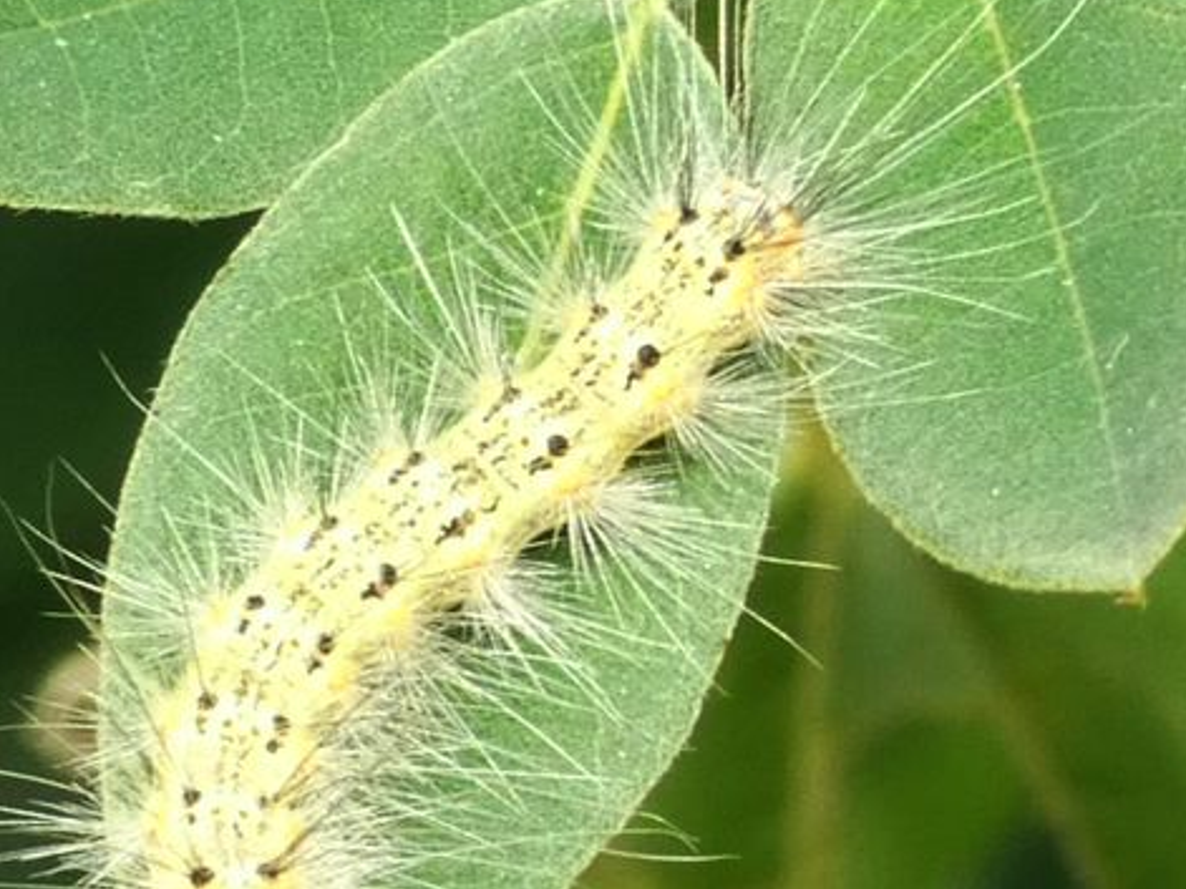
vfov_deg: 5.1
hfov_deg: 6.8
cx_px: 467
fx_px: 9933
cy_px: 569
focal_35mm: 290
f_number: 5.4
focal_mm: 28.8
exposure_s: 1/60
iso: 160
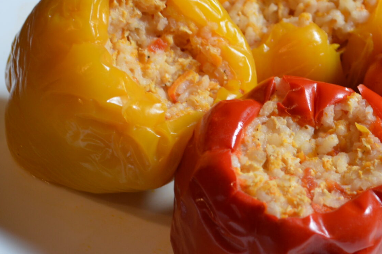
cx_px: 319
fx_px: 1199
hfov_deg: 17.9
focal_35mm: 113
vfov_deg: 12.1
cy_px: 109
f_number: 5.3
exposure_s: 1/25
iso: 400
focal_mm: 44
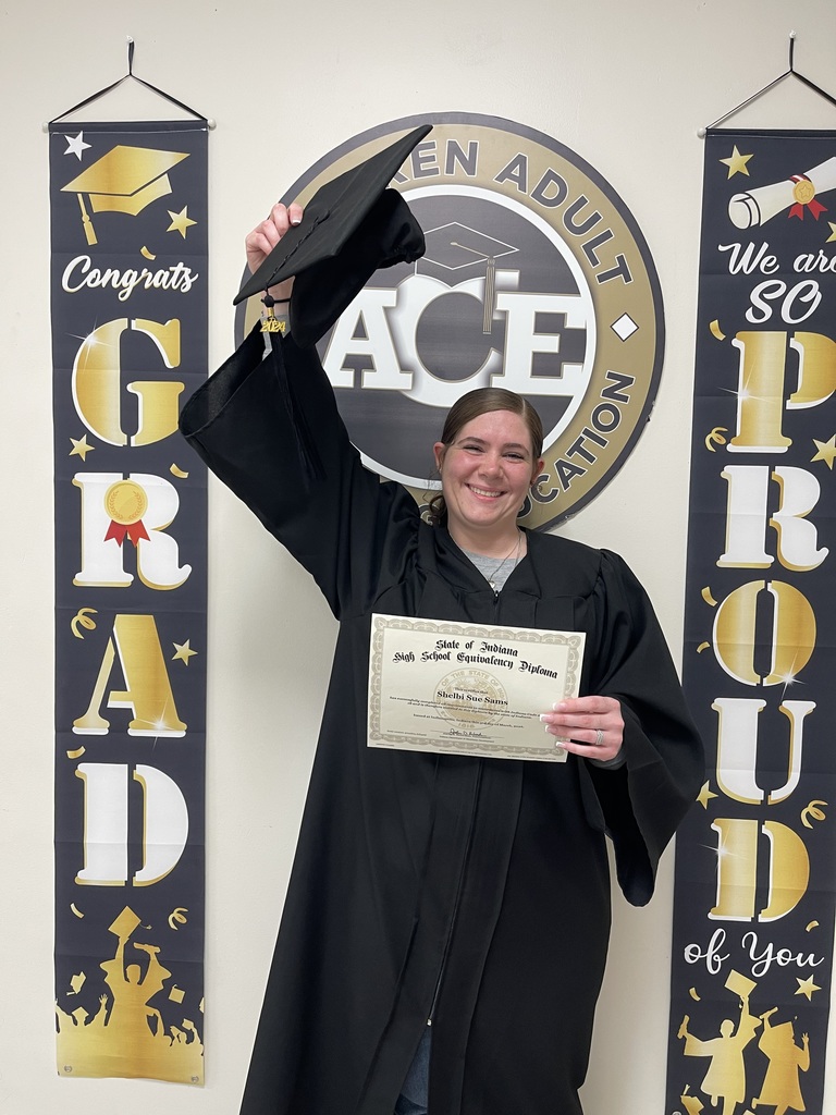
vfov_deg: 69.4
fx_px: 805
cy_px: 558
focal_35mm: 25
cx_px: 418
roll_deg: -1.6
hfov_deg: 54.9
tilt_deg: -2.8
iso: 100
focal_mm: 5.1
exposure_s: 1/60
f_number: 1.6
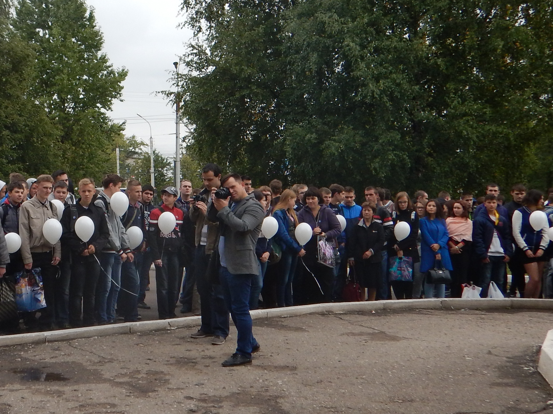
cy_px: 157
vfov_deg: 27.9
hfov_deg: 35.7
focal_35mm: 52
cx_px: 118
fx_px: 831
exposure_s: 1/500
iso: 125
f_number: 2.8
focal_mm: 4.3
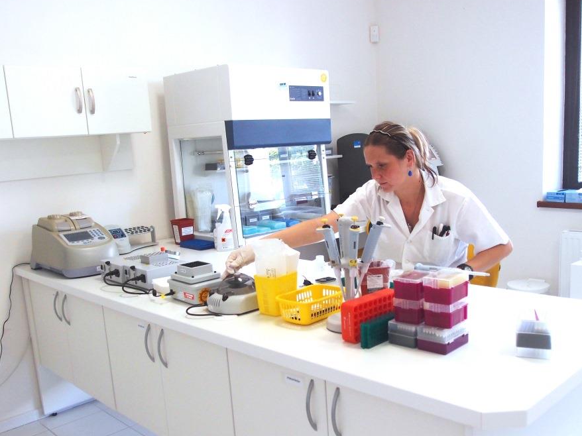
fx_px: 588
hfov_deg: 52.6
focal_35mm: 35
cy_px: 245
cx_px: 296
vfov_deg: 40.6
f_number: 2
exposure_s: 1/80
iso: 100
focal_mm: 6.48
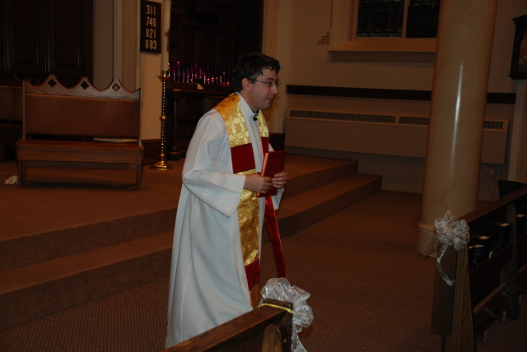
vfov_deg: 28.1
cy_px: 176
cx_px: 264
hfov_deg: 41.1
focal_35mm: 48
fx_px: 703
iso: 200
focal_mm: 32
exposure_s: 1/60
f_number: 4.2
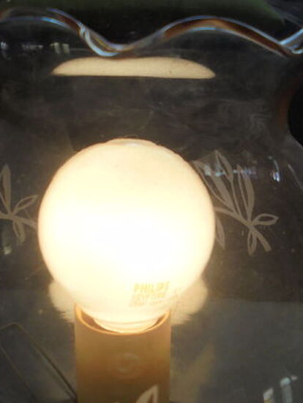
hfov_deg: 21.0
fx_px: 817
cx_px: 114
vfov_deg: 27.6
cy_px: 260
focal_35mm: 70
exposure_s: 1/250
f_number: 3.7
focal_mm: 5.3
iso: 100
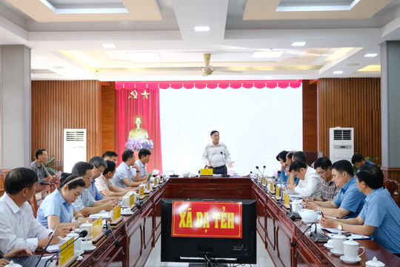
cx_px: 200
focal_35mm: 35
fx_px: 389
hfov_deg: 54.4
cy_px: 134
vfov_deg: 37.9
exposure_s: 1/250
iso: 2500
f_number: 4
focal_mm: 23.5
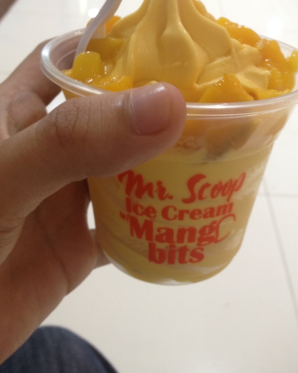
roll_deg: -0.2
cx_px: 178
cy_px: 134
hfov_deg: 34.0
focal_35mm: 44
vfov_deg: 41.6
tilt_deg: -34.4
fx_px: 485
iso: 100
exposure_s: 1/20
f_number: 2.4
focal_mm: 4.28
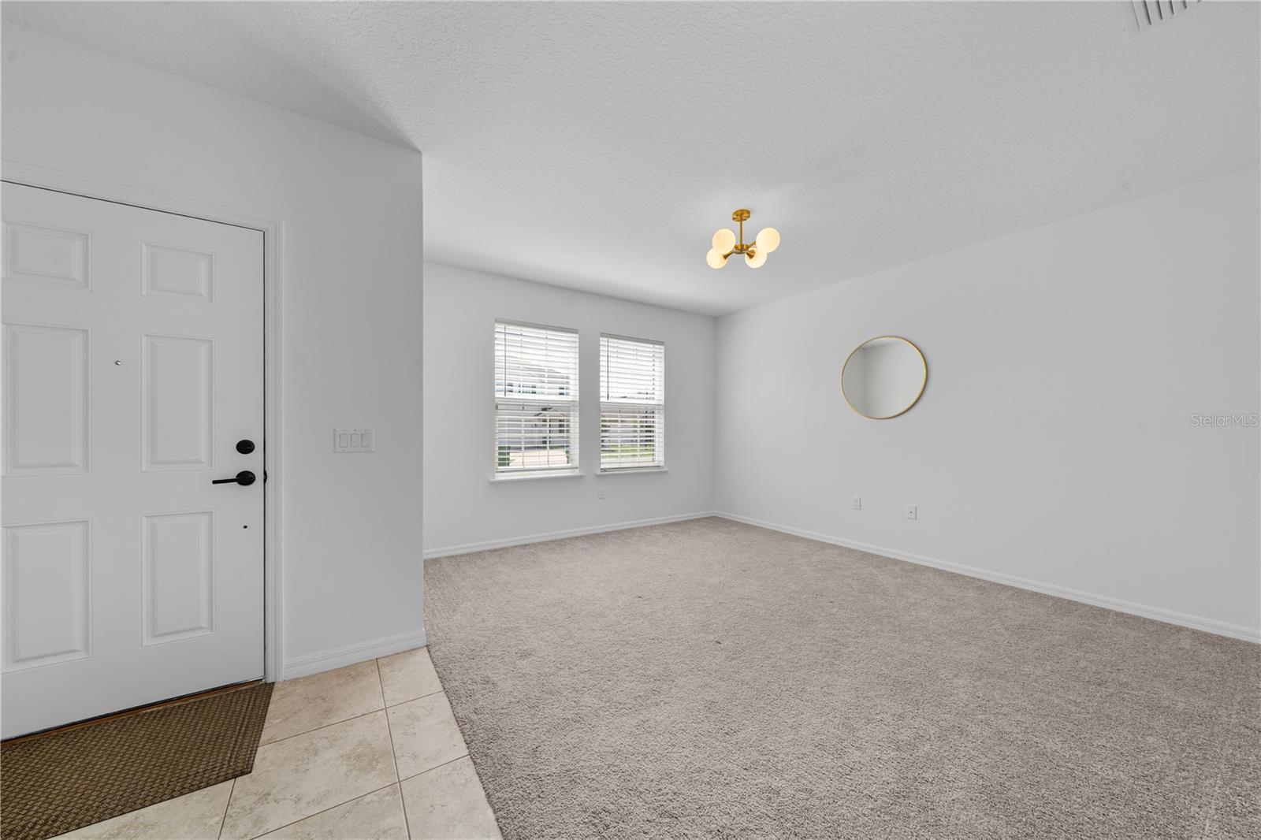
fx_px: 420
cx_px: 630
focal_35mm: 12
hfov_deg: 112.6
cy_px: 420
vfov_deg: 90.0
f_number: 8
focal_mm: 12
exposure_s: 1/6
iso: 200
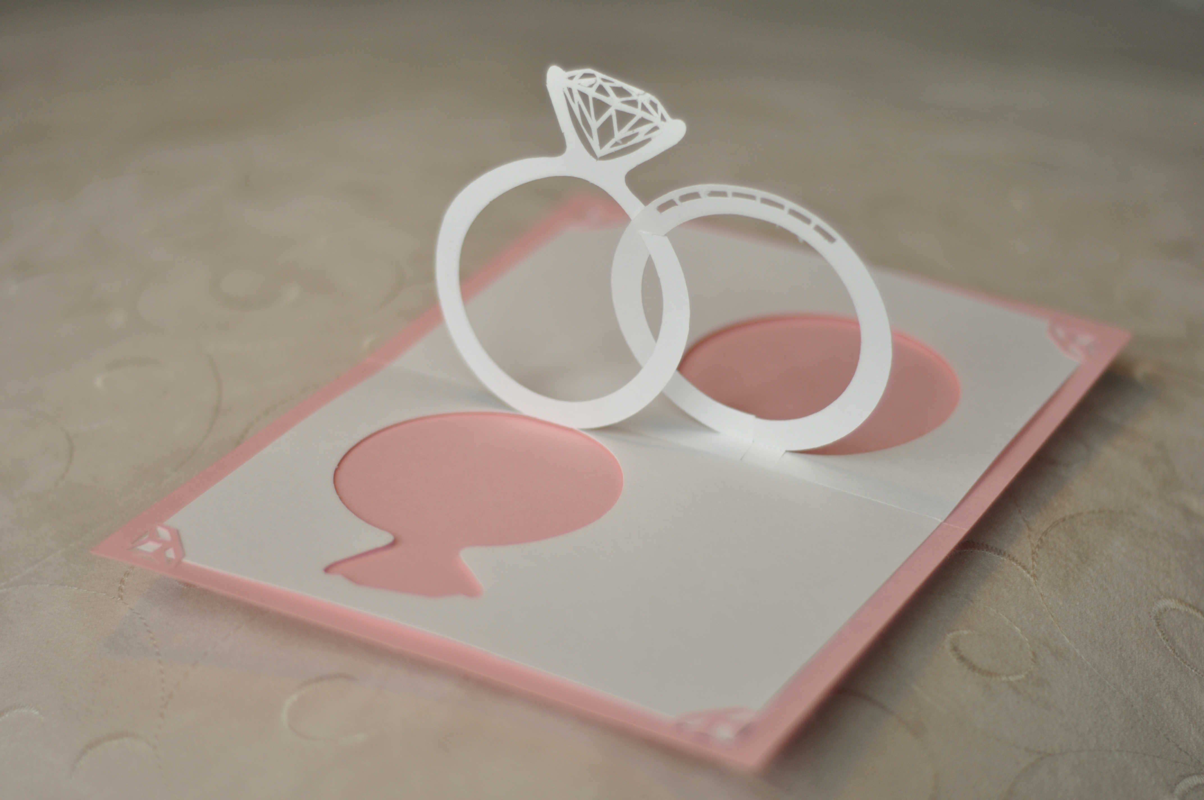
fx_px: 2505
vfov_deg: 18.1
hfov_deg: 27.0
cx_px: 602
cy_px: 400
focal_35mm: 75
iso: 250
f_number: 1.8
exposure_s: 1/2000
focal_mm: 50
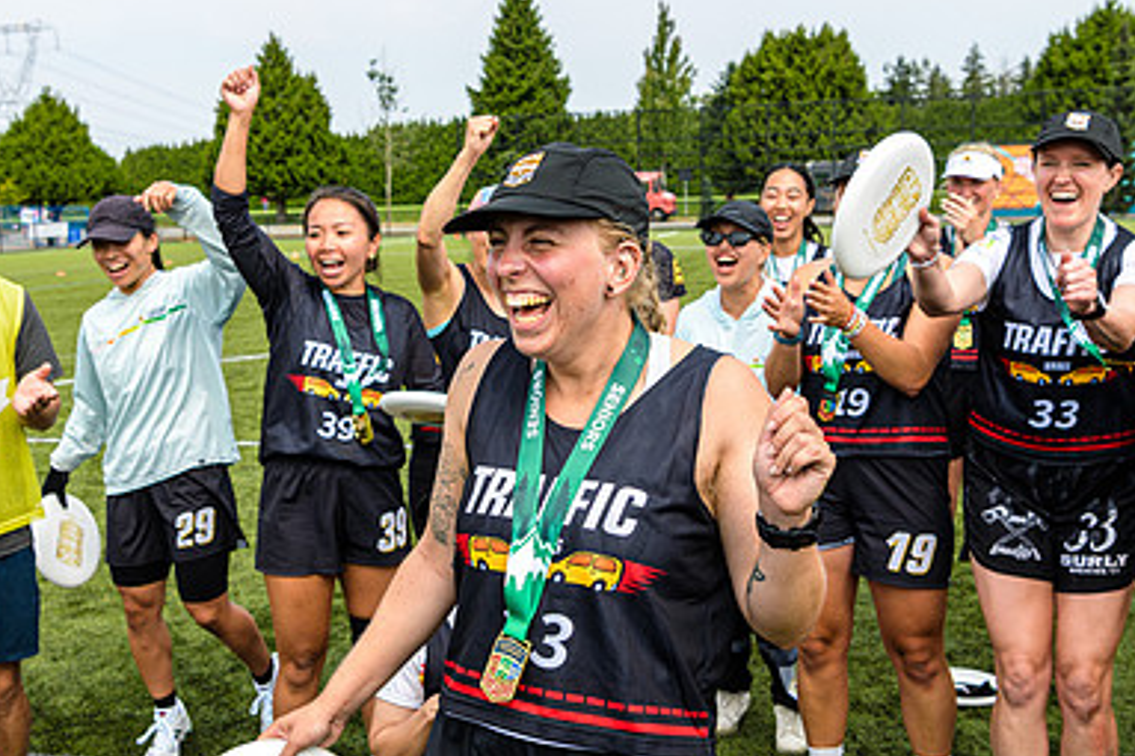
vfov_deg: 28.6
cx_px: 486
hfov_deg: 41.8
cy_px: 396
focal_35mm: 47
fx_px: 1481
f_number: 5.6
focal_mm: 31
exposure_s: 1/800
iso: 125
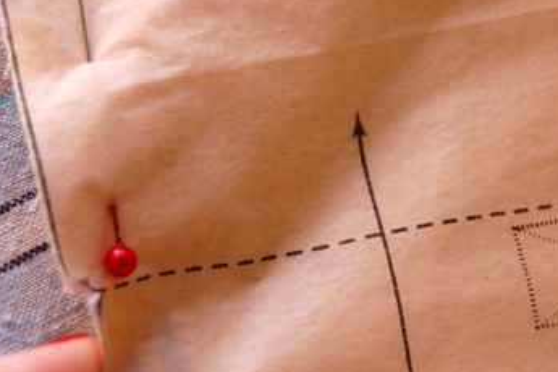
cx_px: 262
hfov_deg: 20.6
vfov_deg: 13.8
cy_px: 185
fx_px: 1534
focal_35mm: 99
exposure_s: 1/80
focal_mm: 38
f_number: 4.8
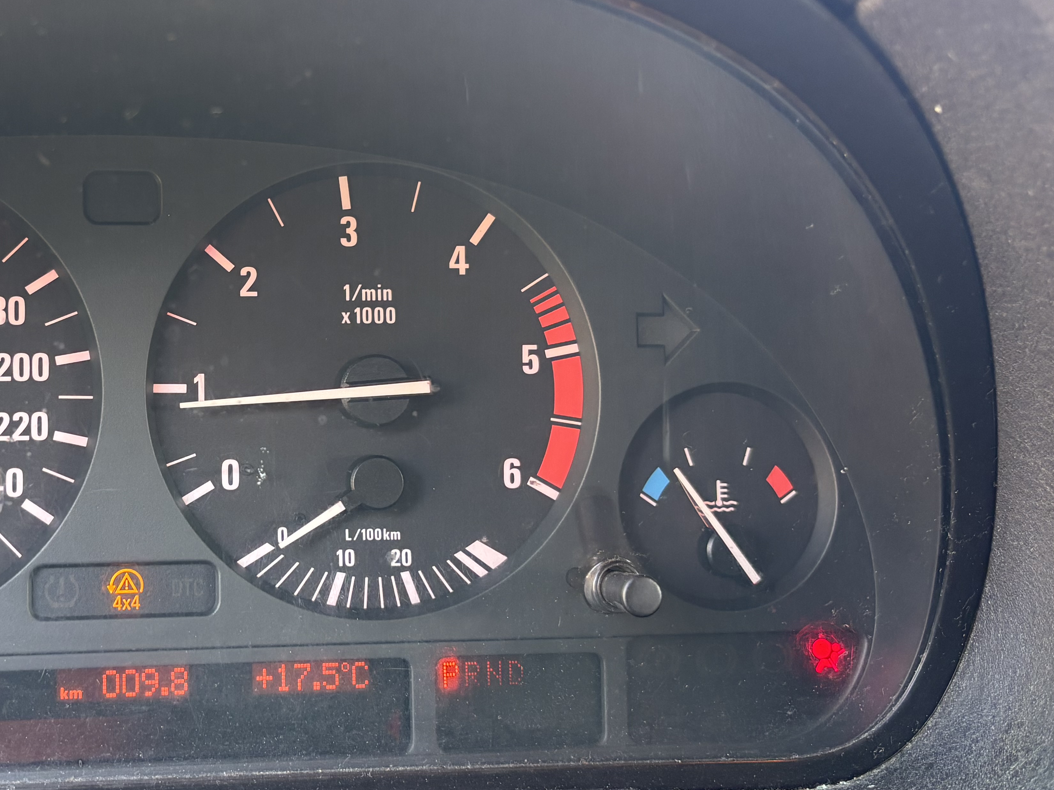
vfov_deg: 32.1
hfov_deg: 40.5
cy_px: 327
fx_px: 1370
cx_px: 227
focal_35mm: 45
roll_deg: -2.4
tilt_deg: -16.2
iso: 200
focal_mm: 5.96
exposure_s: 1/60
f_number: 1.6
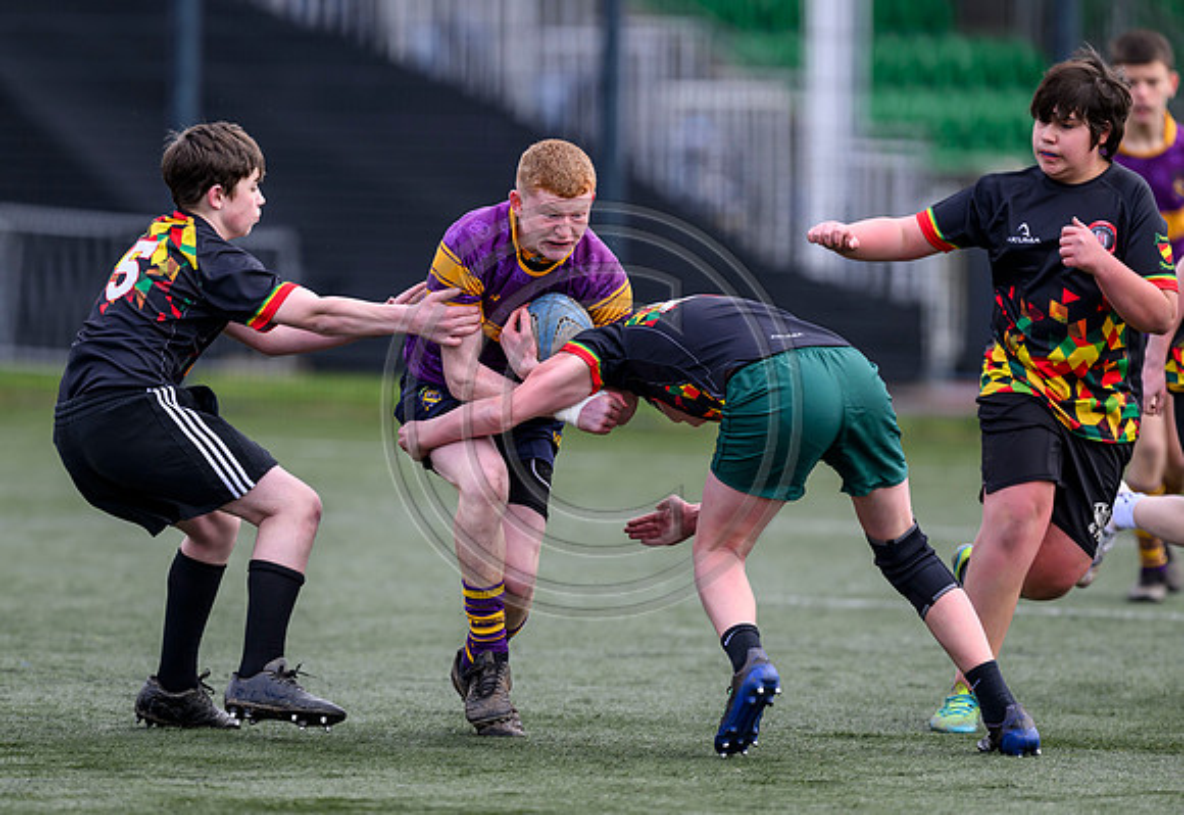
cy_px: 399
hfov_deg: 4.3
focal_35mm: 474
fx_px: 15750
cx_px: 485
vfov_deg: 3.0
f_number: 3.5
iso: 500
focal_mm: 400
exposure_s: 1/1600
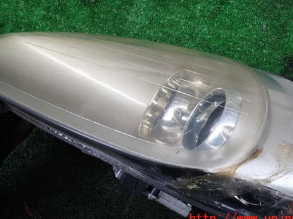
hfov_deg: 49.0
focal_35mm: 38
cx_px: 143
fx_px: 321
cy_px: 88
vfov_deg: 37.6
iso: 100
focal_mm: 5.4
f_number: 3.2
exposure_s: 1/100
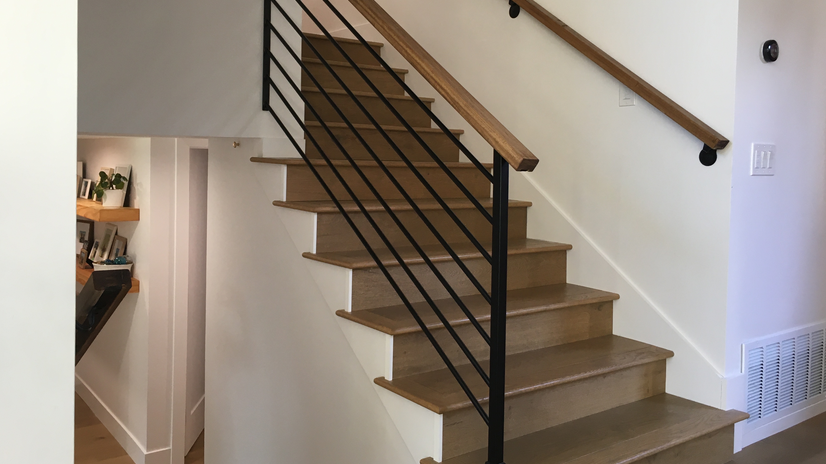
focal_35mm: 32
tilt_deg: -1.8
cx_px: 416
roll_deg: -1.9
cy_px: 184
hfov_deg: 61.0
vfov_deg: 36.5
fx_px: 701
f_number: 2.2
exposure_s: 1/30
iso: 64
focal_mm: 4.15
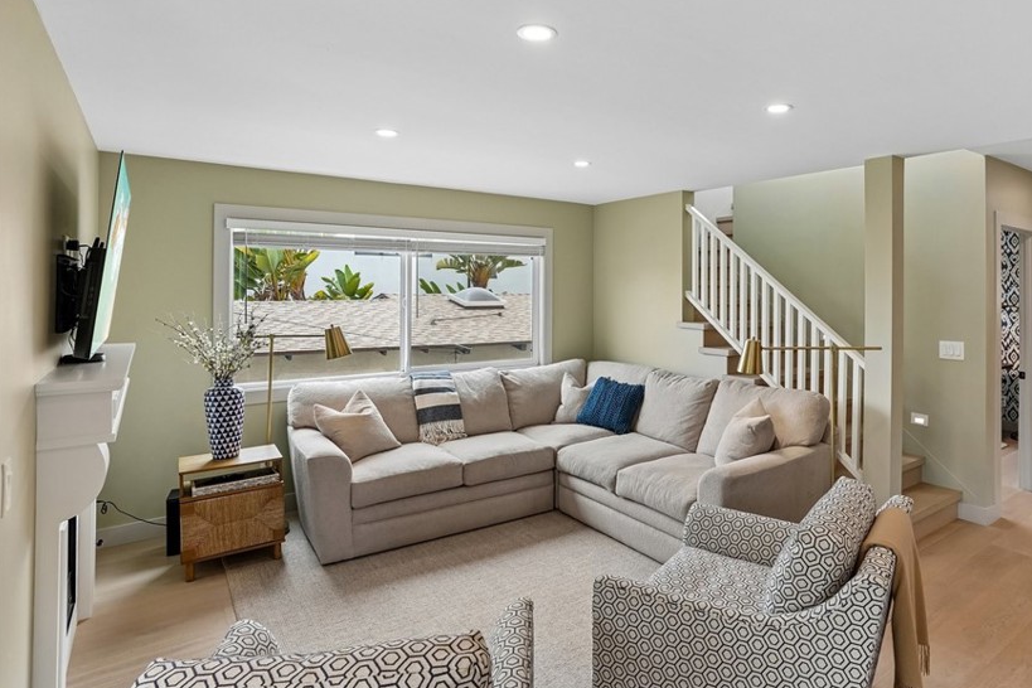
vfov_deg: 61.7
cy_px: 300
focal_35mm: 20
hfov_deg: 82.6
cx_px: 638
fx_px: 573
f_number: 8
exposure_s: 1/50
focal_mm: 16
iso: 400
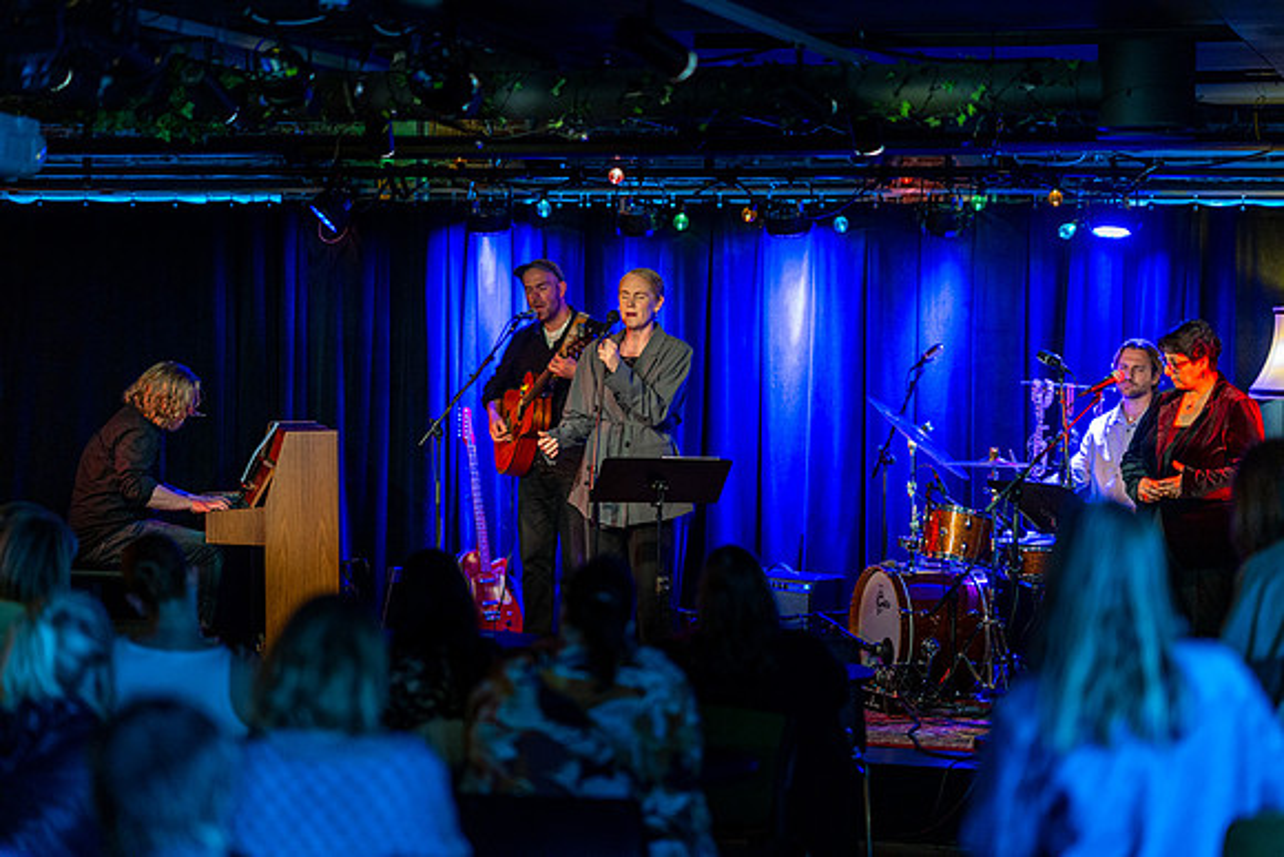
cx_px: 642
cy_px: 428
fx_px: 3032
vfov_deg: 16.1
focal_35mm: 85
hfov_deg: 23.9
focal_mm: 85
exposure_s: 1/200
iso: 2500
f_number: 1.4
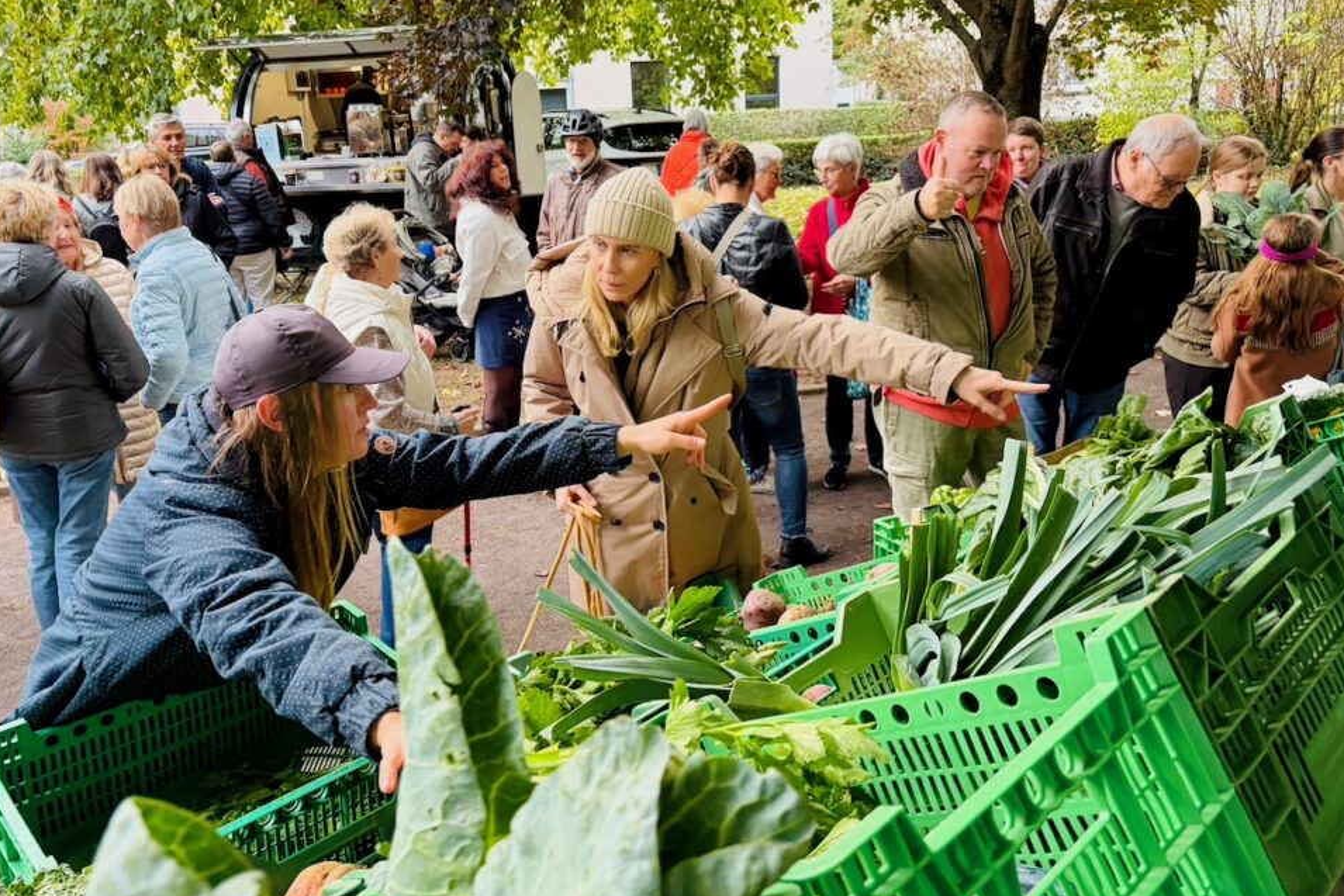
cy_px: 371
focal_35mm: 29
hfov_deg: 63.6
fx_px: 1083
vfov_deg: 44.8
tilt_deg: -10.5
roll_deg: -1.5
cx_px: 649
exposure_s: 1/122
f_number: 1.6
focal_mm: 5.96
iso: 125
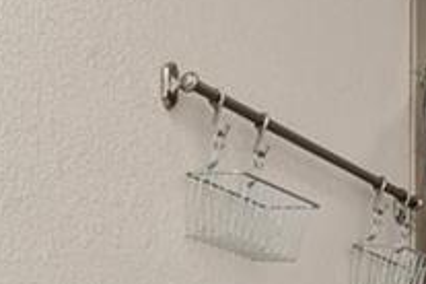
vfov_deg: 11.5
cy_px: 556
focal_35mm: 108
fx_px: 1278
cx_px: 21
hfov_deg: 18.5
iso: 360
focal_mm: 14
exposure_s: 1/15
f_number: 8
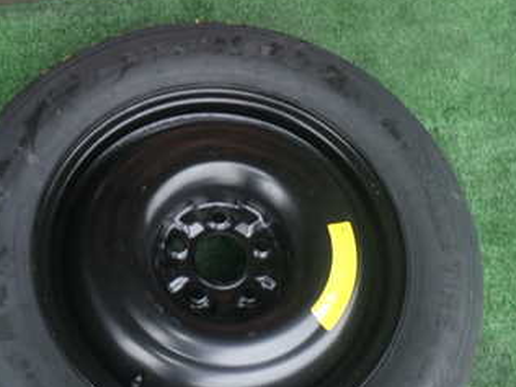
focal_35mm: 57
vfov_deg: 25.3
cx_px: 189
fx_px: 850
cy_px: 292
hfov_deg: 33.6
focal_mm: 5.4
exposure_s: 1/30
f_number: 6.3
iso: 200
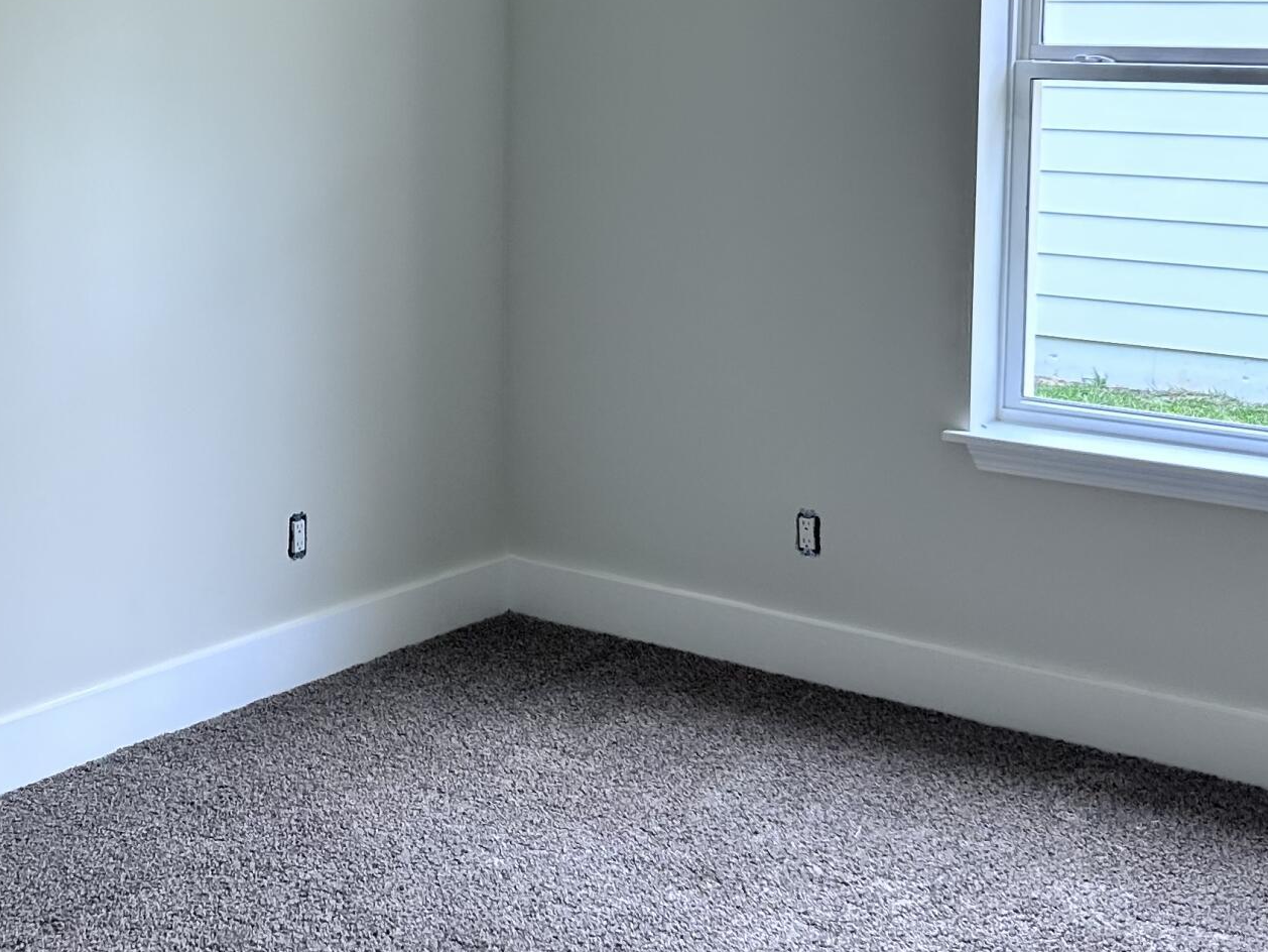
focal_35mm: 62
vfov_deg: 23.5
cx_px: 290
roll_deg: +1.4
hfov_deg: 30.6
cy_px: 281
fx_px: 2272
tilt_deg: -7.9
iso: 64
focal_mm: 5.7
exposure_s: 1/138
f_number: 1.5
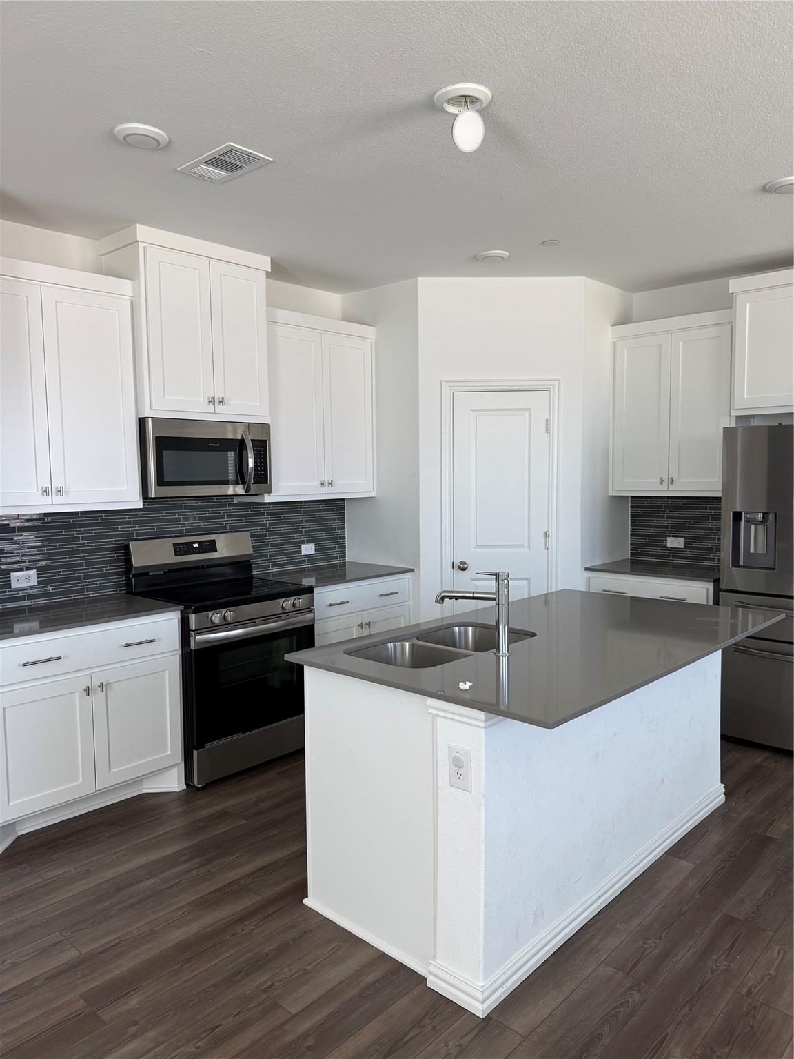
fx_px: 734
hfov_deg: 56.8
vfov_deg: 71.6
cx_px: 397
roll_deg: +0.2
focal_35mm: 24
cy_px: 530
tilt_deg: -5.1
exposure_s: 1/121
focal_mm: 6.76
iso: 125
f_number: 1.78
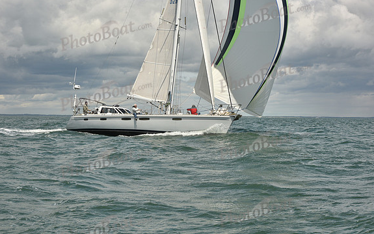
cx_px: 186
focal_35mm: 72
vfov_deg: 18.1
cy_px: 119
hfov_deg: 28.6
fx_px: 734
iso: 320
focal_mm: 70
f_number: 13
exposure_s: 1/800
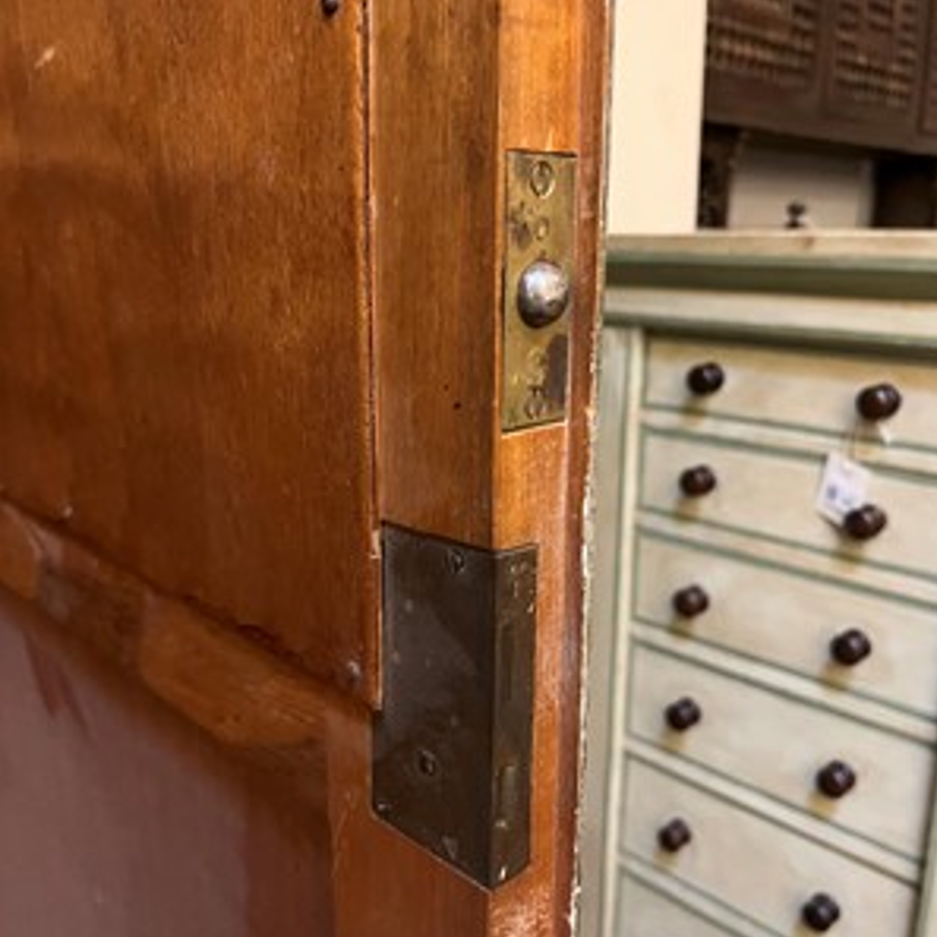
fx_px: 949
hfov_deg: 52.5
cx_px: 470
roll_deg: +0.1
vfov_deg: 52.5
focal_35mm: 31
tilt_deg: -13.8
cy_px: 473
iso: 500
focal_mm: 5.1
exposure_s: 1/33
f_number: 1.6
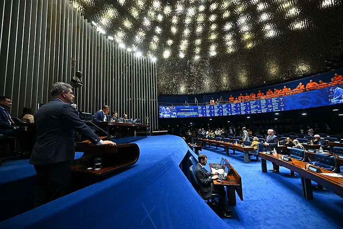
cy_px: 114
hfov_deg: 104.3
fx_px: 133
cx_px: 172
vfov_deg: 81.2
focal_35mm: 14
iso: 2500
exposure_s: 1/160
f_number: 4
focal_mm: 14
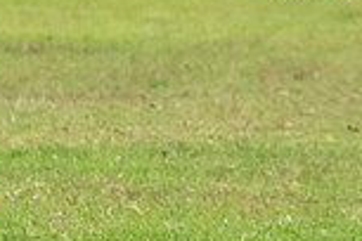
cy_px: 52
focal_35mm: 1899
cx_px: 234
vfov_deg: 0.7
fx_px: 19094
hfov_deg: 1.1
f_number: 7.1
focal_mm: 260
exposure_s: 1/1600
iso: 1250
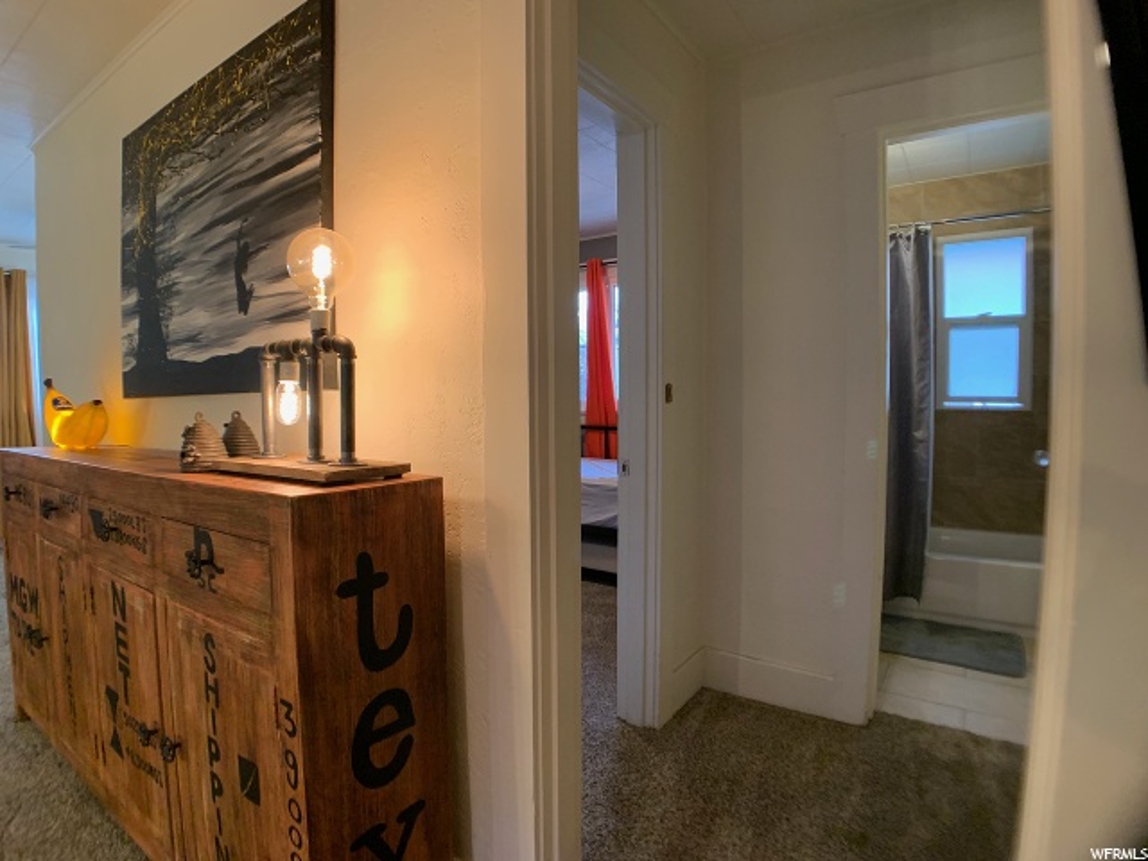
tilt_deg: -2.7
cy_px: 430
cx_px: 574
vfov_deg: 53.1
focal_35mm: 26
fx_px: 862
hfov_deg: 67.3
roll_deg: +0.2
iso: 250
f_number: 1.8
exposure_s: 1/60
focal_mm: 4.25
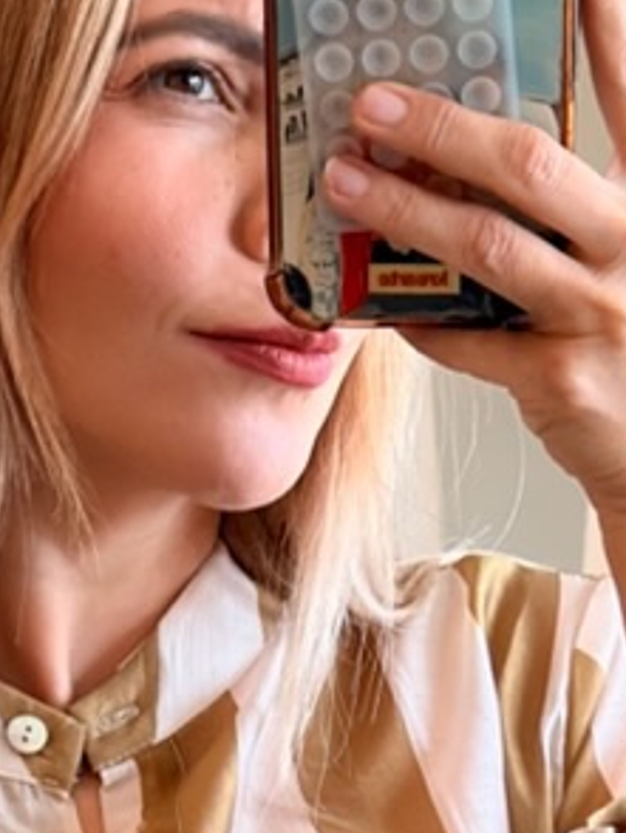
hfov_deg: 7.6
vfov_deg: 9.6
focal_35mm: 195
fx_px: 4695
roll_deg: -2.2
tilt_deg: -23.2
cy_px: 1578
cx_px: 167
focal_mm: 6.76
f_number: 1.78
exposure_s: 1/120
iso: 80
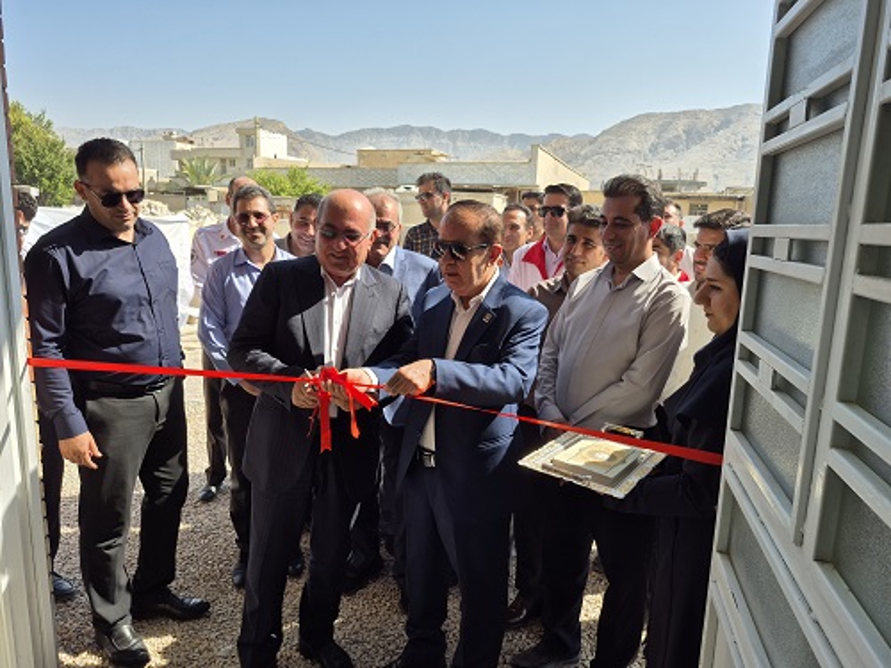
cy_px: 334
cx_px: 446
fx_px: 592
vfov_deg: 58.9
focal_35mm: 23
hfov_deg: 73.9
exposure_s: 1/964
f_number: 1.8
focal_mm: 5.4
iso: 25
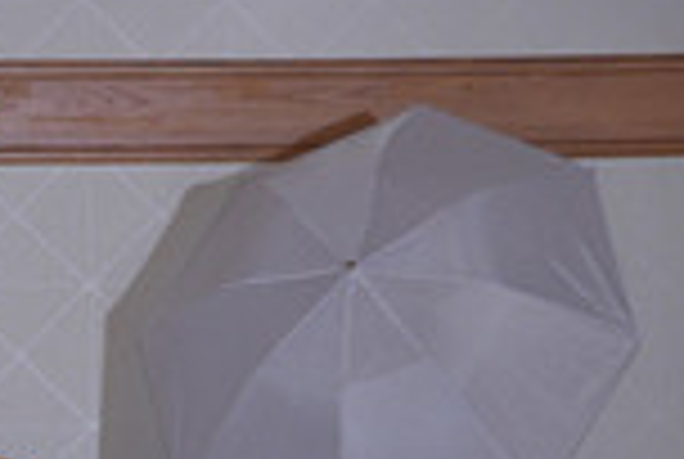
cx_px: 151
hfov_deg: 4.5
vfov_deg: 3.0
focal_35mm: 456
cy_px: 1278
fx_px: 8681
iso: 1250
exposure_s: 1/250
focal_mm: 120
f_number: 5.6
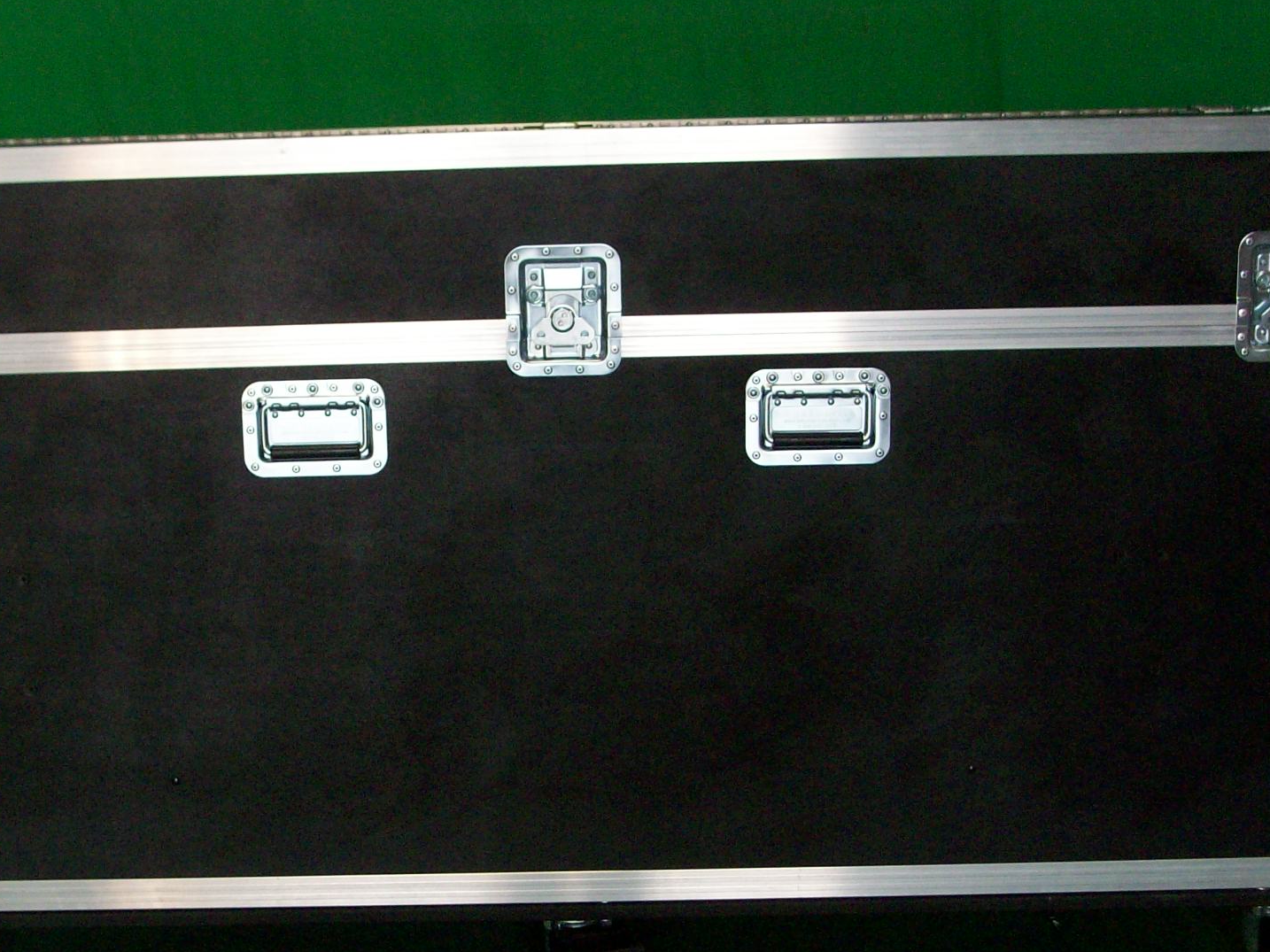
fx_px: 2201
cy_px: 643
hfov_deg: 32.1
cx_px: 554
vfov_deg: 24.3
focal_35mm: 60
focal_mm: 7.1
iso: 160
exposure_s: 1/65.1
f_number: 3.2
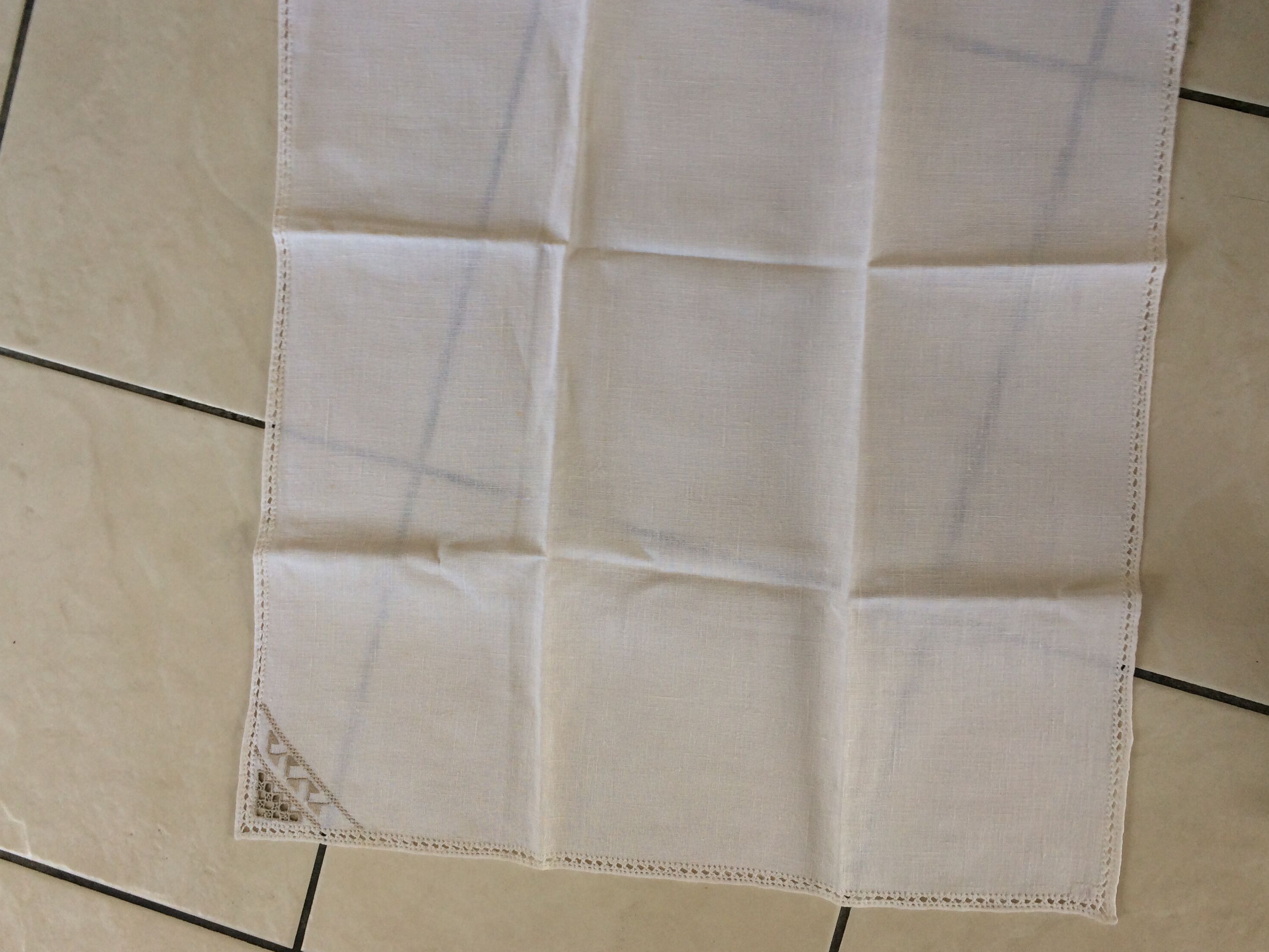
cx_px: 633
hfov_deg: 56.8
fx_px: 1173
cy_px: 449
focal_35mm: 32
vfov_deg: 44.1
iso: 50
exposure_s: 1/50
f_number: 2.2
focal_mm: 4.15
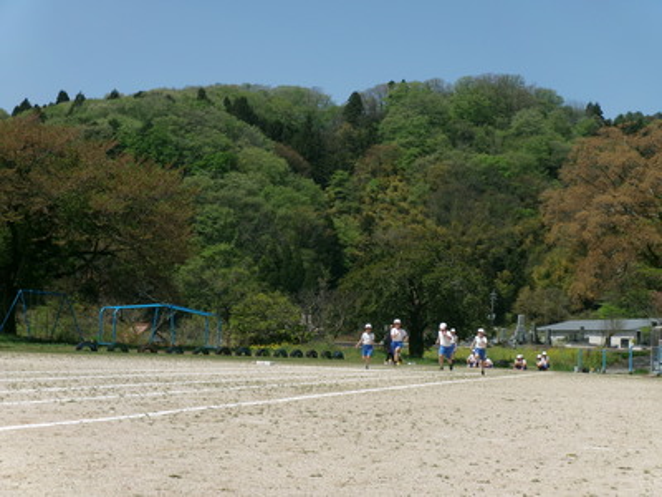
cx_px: 331
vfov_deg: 18.9
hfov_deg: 25.0
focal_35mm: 78
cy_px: 248
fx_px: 1492
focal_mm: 14
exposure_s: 1/120
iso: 100
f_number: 14.3
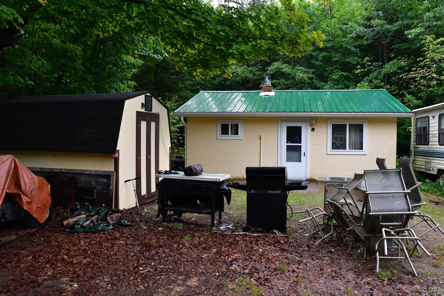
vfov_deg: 47.9
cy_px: 148
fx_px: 333
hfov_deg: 67.4
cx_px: 222
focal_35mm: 27
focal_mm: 18
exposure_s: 1/60
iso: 1000
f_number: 8
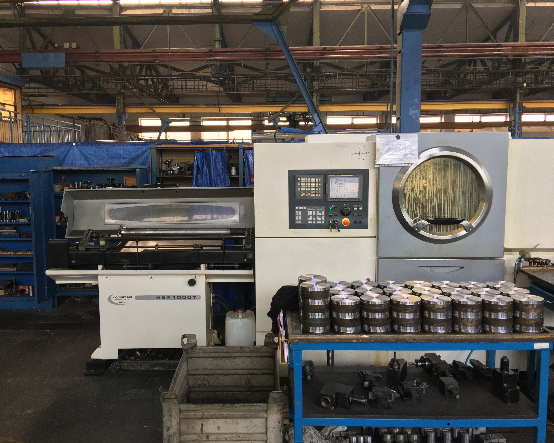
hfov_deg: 57.2
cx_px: 268
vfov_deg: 47.1
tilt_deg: -5.0
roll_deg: +0.1
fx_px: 508
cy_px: 218
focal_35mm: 31
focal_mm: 4.15
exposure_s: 1/33
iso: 80
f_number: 2.2
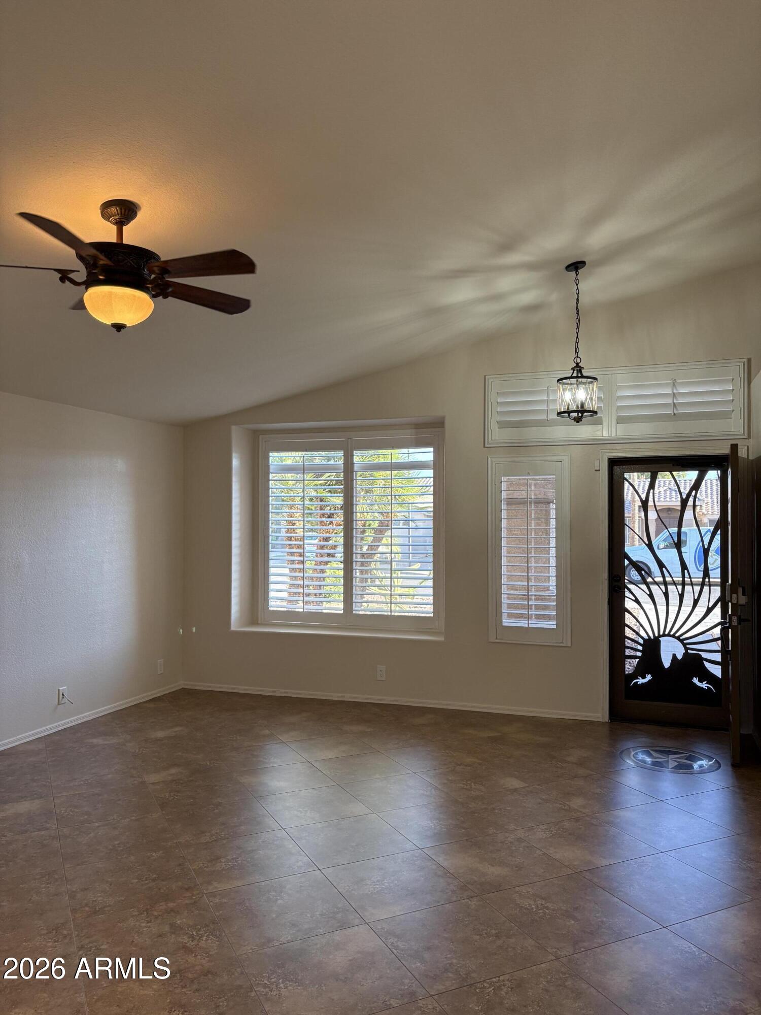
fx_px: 762
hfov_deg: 53.1
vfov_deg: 67.3
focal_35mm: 26
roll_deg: -1.1
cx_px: 380
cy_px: 508
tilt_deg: +1.2
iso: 125
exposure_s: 1/120
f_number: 1.6
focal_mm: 5.96
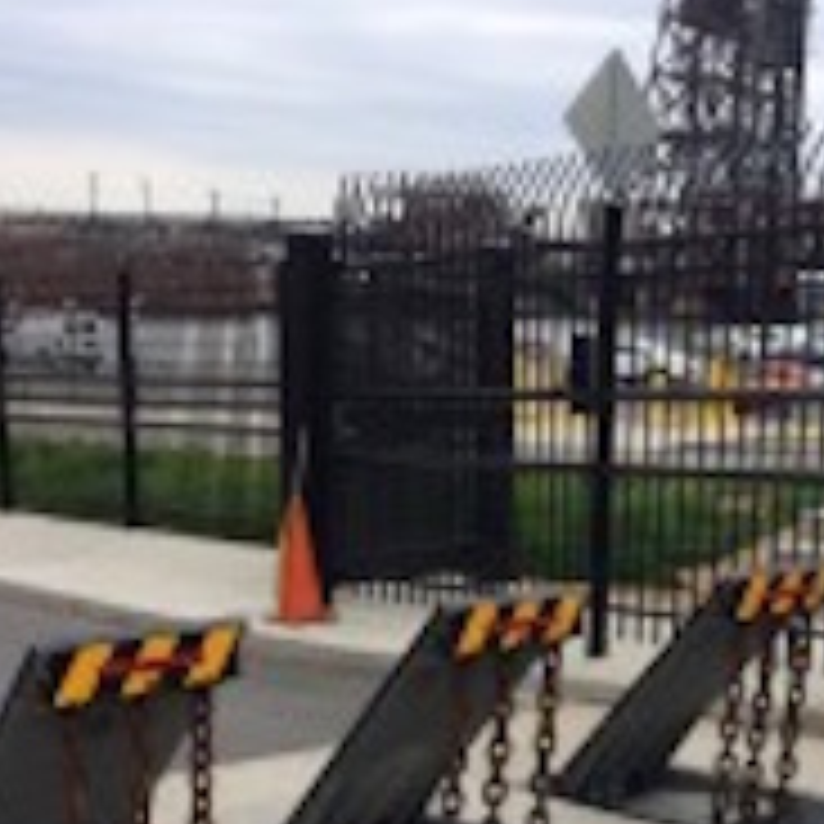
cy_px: 716
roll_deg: -0.8
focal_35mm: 63
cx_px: 536
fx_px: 1697
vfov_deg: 26.5
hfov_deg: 27.2
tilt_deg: -16.7
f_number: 2.2
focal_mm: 4.15
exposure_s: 1/1208
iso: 32
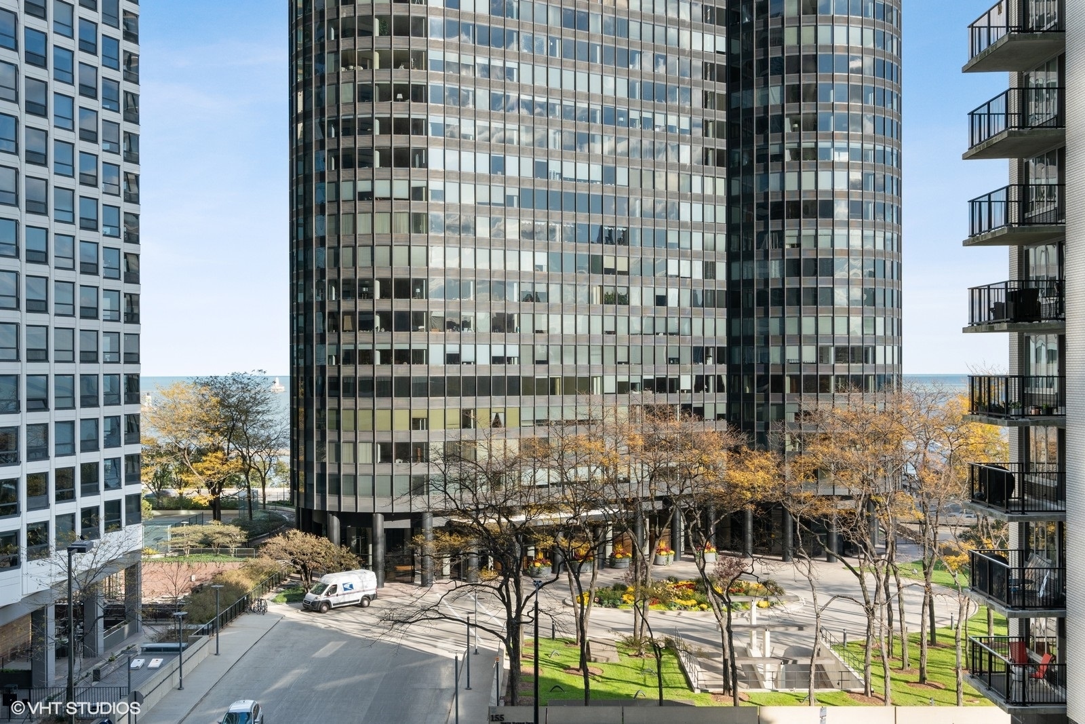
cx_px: 542
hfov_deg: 46.4
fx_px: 1266
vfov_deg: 31.9
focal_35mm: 42
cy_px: 362
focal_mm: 28
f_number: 7.1
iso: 320
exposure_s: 1/125
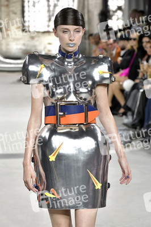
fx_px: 908
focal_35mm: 144
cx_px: 76
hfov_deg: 9.5
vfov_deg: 14.3
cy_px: 114
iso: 2500
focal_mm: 120
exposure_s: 1/320
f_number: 6.3
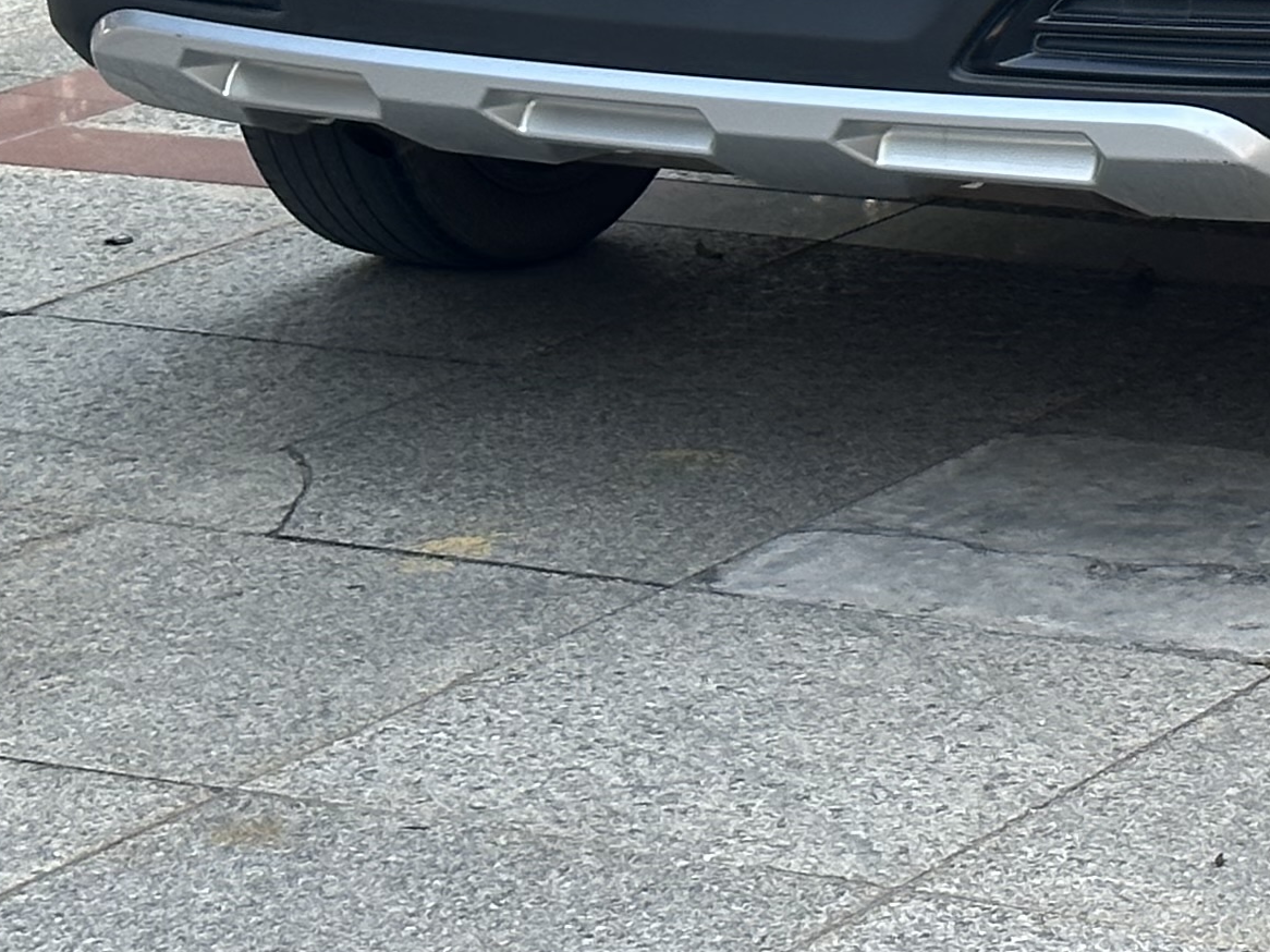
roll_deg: +0.0
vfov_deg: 8.7
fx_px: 6089
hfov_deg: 11.8
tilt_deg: -5.5
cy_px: -579
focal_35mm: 166
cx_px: 1292
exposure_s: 1/171
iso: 64
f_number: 1.78
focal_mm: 6.86
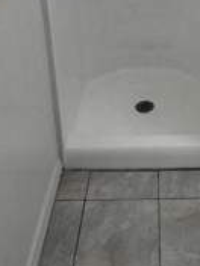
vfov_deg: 33.4
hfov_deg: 27.6
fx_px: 393
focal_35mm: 51
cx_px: 177
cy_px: -15
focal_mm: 2.22
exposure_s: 1/120
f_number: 2.2
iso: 80
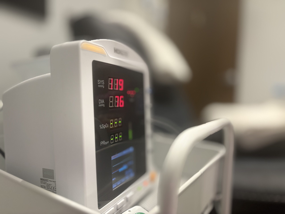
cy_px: 107
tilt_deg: -3.7
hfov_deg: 67.3
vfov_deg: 53.1
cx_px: 142
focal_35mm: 26
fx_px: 214
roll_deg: -1.1
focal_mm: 5.96
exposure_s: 1/57
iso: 200
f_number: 1.6
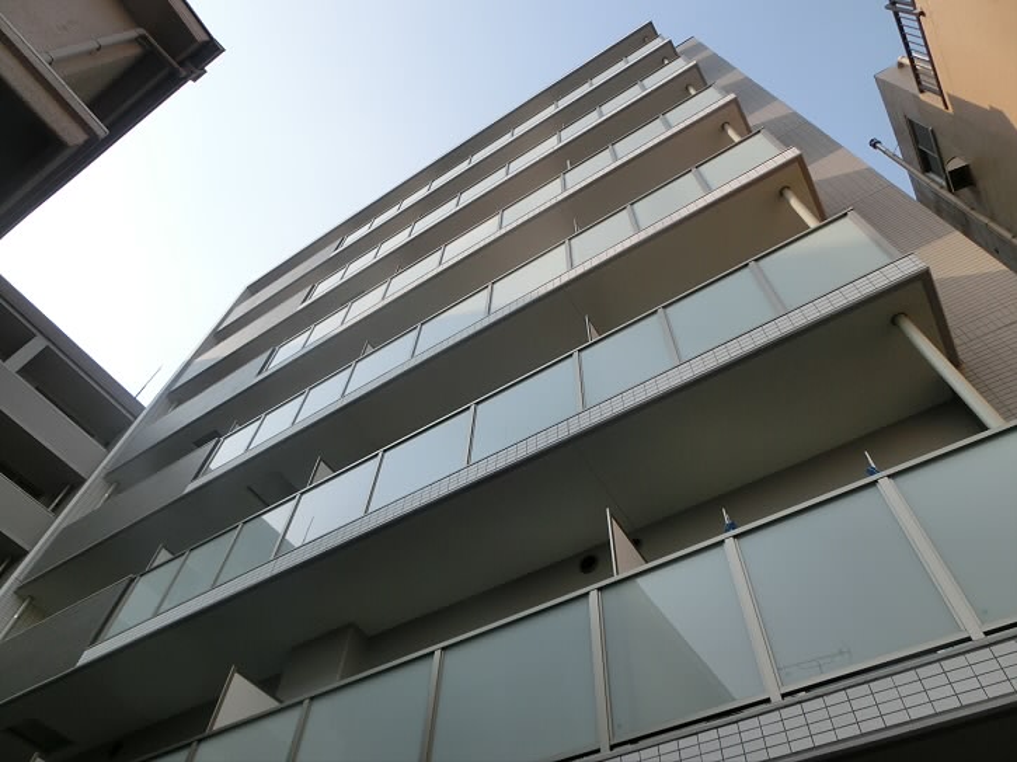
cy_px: 381
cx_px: 508
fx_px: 705
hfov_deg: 71.6
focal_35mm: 24
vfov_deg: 56.8
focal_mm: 4.24
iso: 80
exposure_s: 1/160
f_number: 7.9
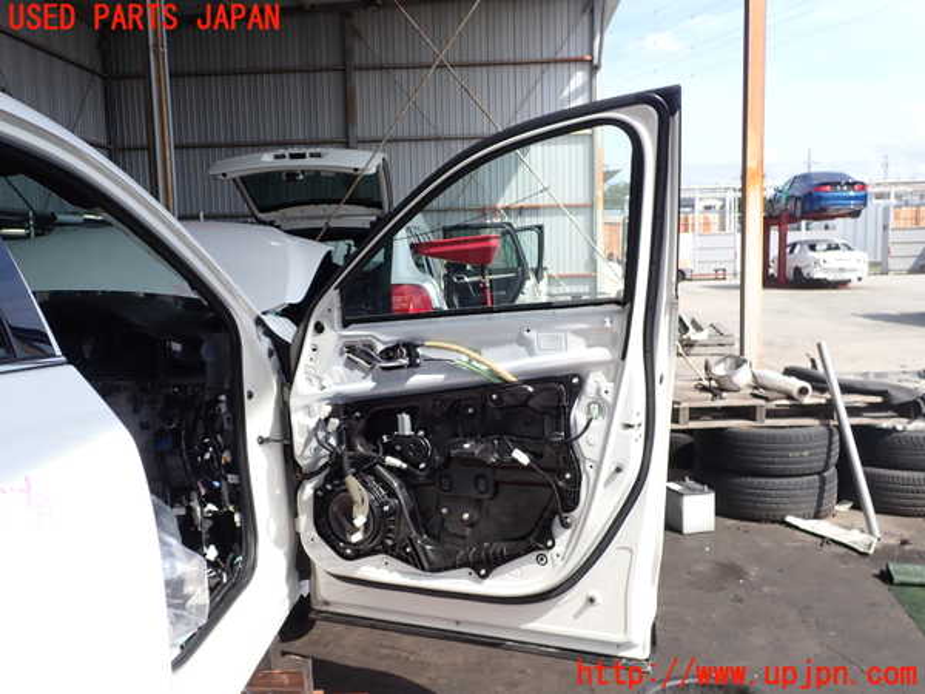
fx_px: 802
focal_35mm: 30
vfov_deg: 46.8
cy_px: 347
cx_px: 462
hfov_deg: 60.0
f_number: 3.2
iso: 100
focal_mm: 5.4
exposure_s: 1/500
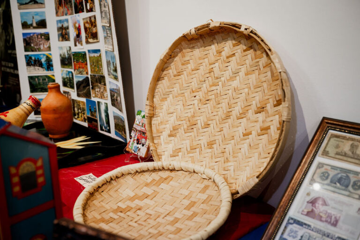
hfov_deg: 54.4
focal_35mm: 35
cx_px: 180
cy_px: 120
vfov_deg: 37.9
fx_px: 350
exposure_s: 1/400
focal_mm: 35
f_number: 4
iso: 2500
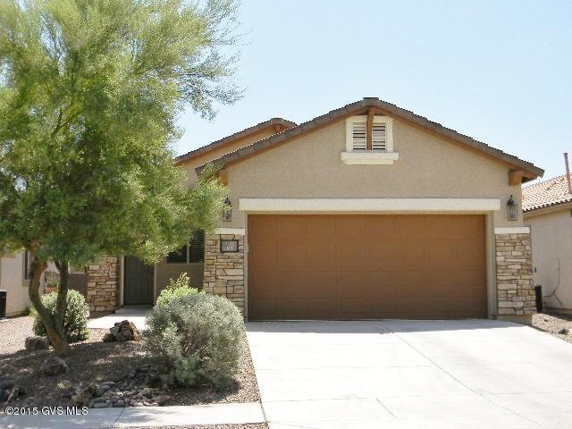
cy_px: 214
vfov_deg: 30.9
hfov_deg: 40.4
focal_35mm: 47
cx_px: 286
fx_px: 777
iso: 80
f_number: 3.9
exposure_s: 1/607
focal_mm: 8.6
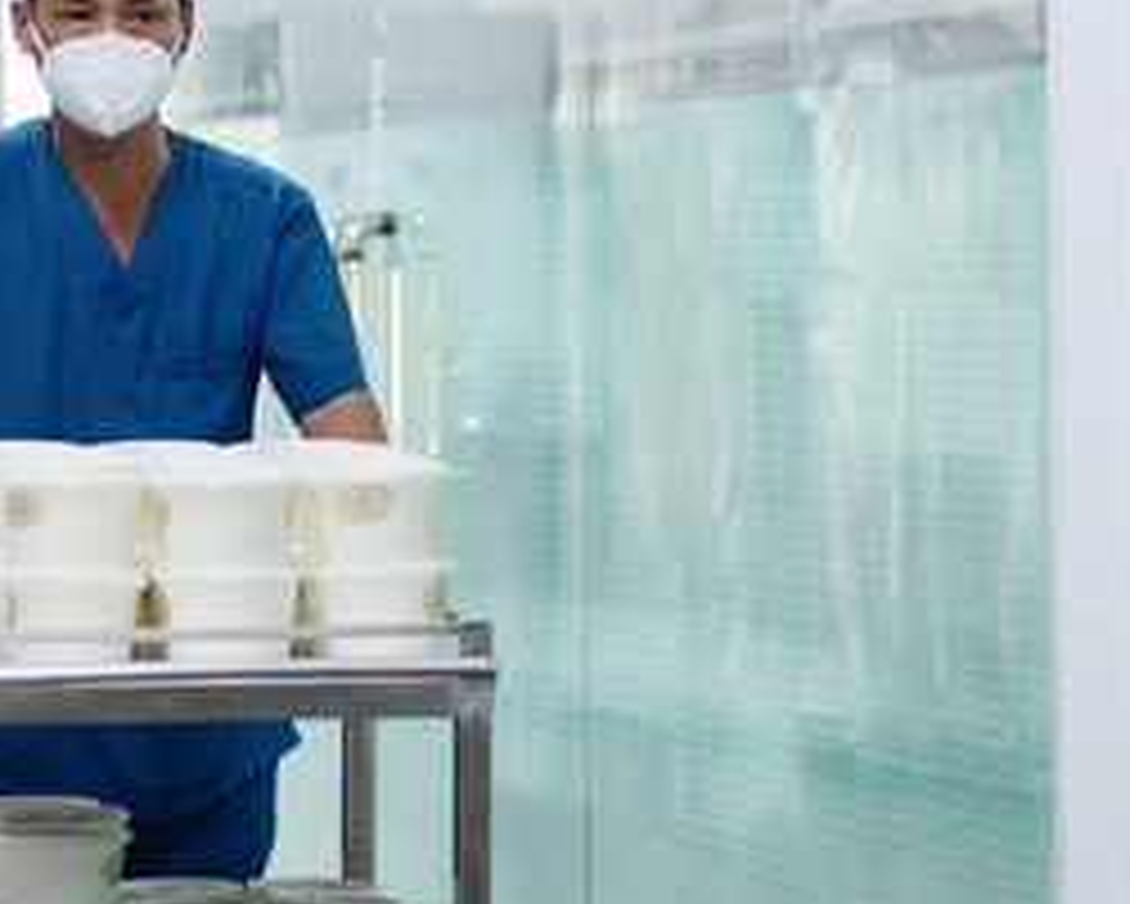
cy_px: 551
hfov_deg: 9.3
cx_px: 63
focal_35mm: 206
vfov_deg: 7.5
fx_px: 6892
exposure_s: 1/125
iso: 1000
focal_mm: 86
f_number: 4
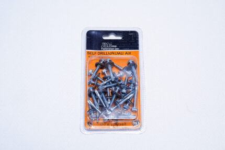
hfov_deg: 28.8
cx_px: 112
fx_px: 438
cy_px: 75
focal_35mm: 70
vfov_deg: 19.5
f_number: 10
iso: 3200
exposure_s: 1/160
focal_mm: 70
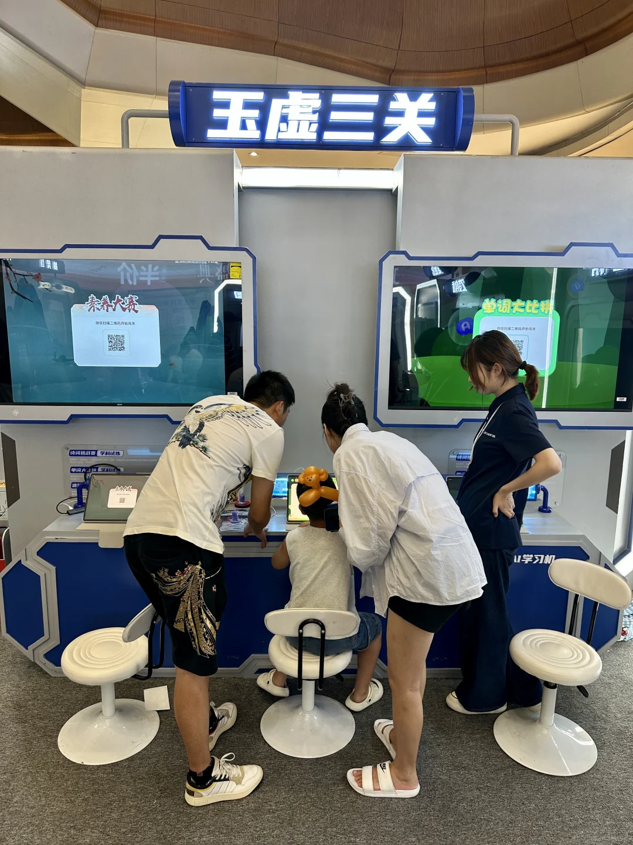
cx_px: 316
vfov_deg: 71.6
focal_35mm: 24
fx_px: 585
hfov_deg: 56.8
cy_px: 422
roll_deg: -1.1
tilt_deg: -9.9
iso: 100
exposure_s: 1/100
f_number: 1.78
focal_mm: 6.86
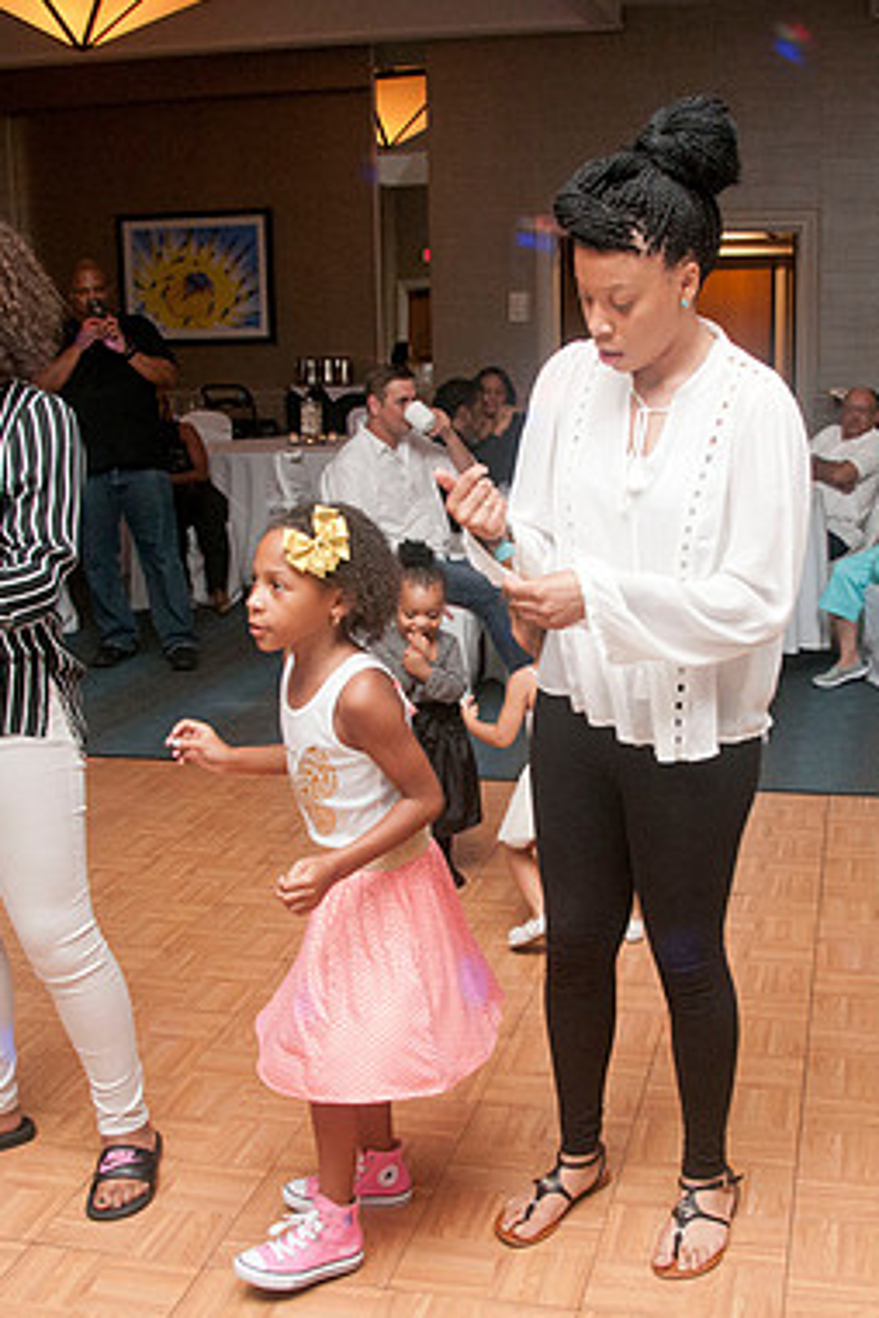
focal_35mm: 41
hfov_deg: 32.5
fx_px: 1502
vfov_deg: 47.4
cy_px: 662
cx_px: 550
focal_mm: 18
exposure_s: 1/125
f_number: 5.6
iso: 800
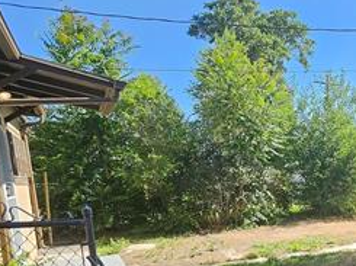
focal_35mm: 34
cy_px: 248
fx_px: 349
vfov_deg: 38.3
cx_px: 353
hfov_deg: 45.8
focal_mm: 1.74
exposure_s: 1/420
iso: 32
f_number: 2.2
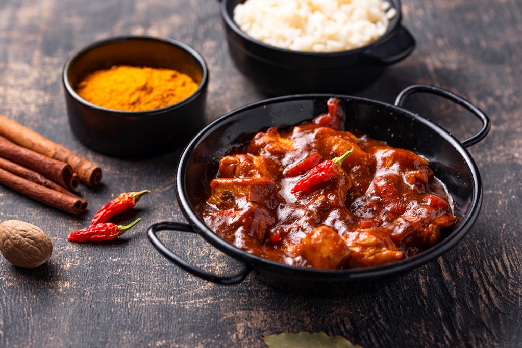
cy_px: 174
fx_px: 1523
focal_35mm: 105
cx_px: 261
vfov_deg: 13.1
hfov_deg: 19.4
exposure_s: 1/125
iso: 100
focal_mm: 105
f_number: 8
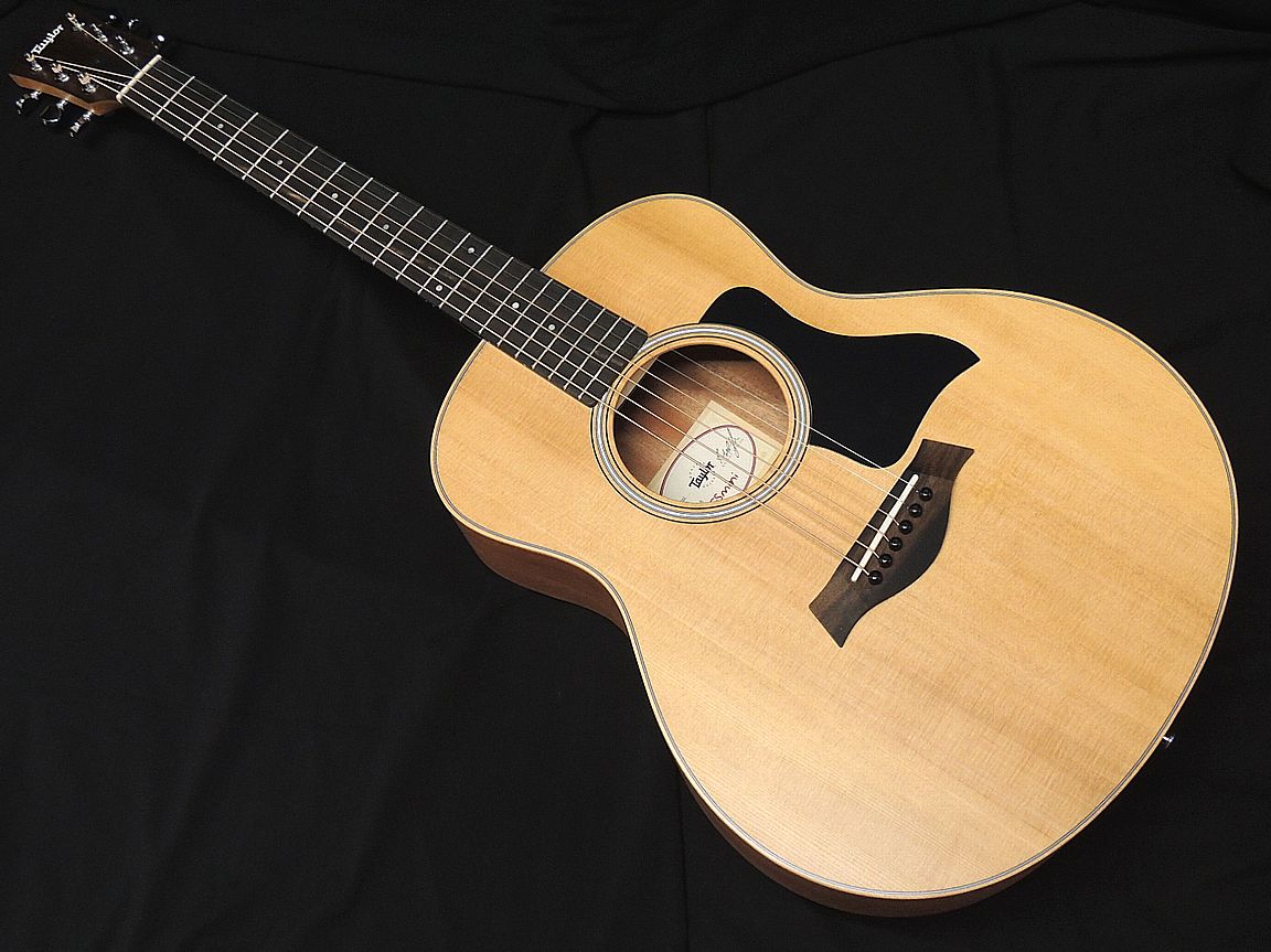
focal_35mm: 35
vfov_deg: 40.7
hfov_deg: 52.6
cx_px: 636
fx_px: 1285
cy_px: 476
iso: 400
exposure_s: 1/25
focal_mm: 6.2
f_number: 3.3
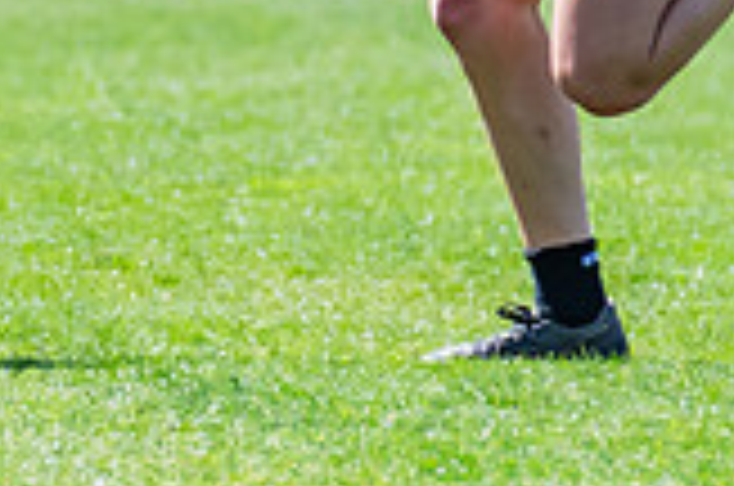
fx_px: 50954
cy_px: -237
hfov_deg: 0.8
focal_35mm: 2504
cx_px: -1119
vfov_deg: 0.5
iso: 800
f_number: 7.1
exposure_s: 1/1600
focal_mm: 420
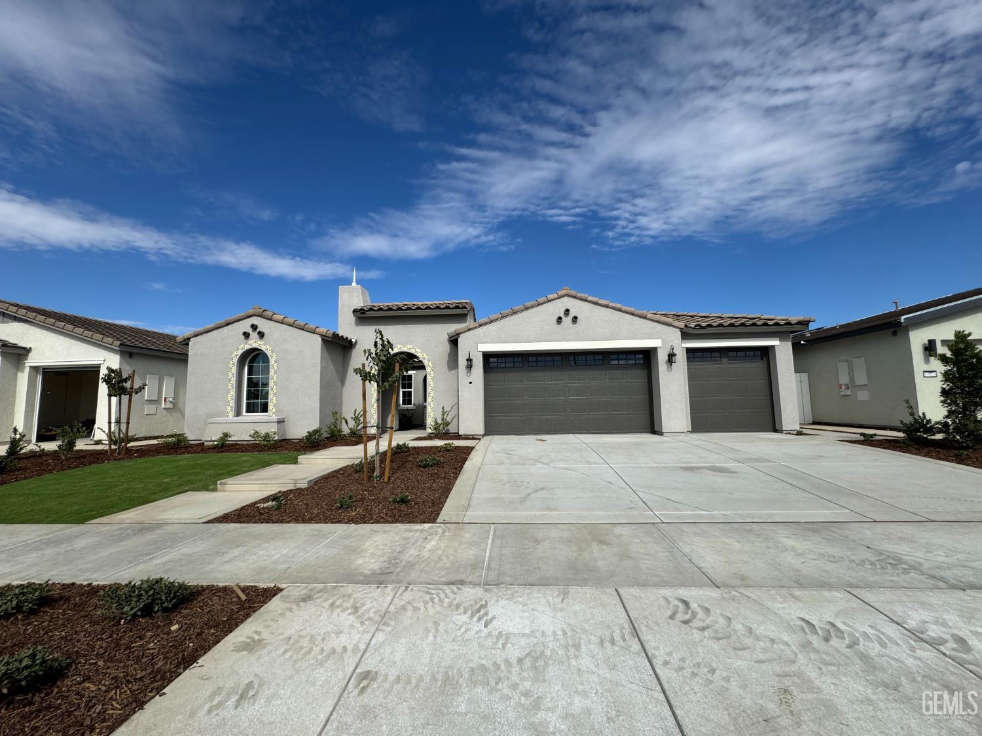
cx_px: 491
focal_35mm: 14
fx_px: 397
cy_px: 368
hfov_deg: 102.1
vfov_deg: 85.7
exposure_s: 1/2985
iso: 50
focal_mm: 2.22
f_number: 2.2
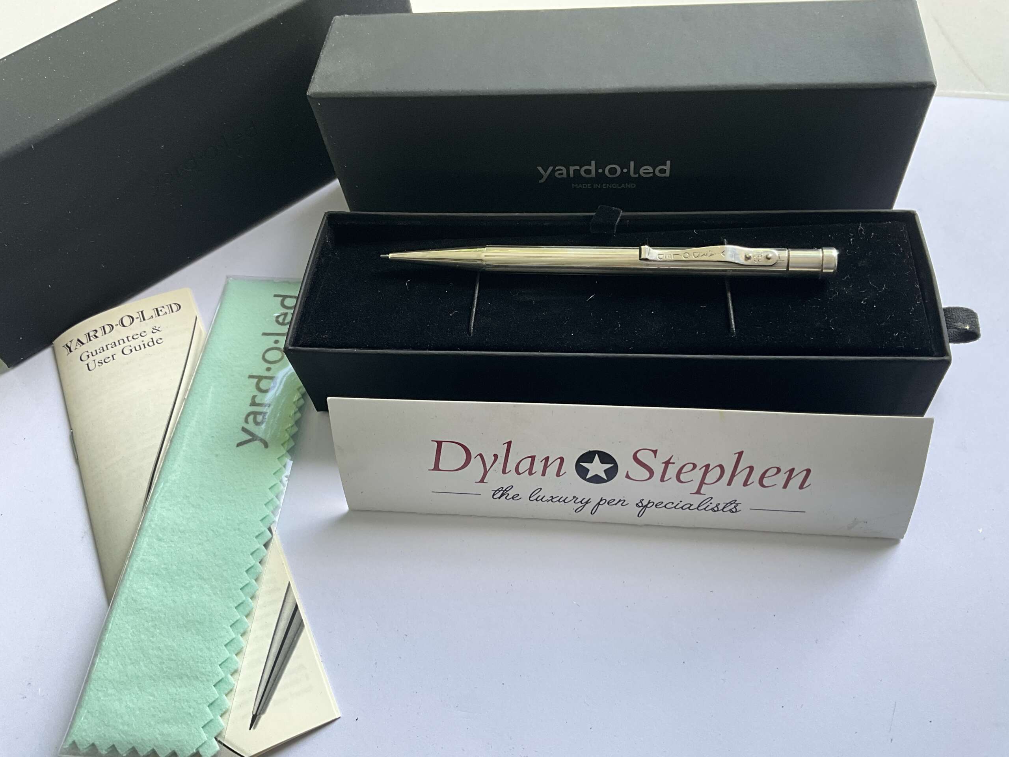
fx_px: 845
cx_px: 504
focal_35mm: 29
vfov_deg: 48.2
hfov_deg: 61.7
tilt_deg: -56.0
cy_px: 378
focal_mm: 3
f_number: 1.8
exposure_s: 1/122
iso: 40
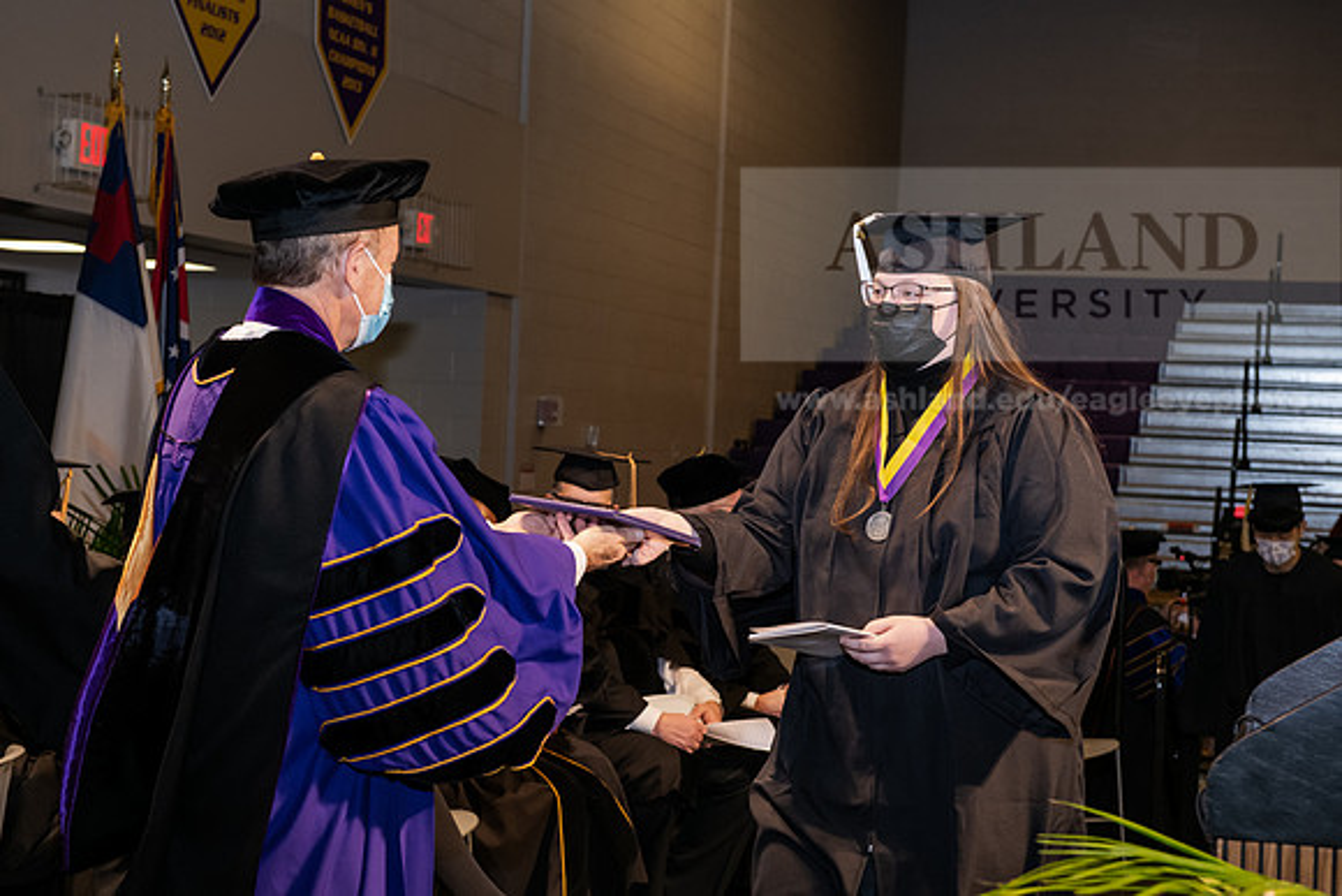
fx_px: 2312
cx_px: 671
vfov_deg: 21.9
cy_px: 448
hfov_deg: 32.4
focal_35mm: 62
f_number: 6.3
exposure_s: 1/200
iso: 1600
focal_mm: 62
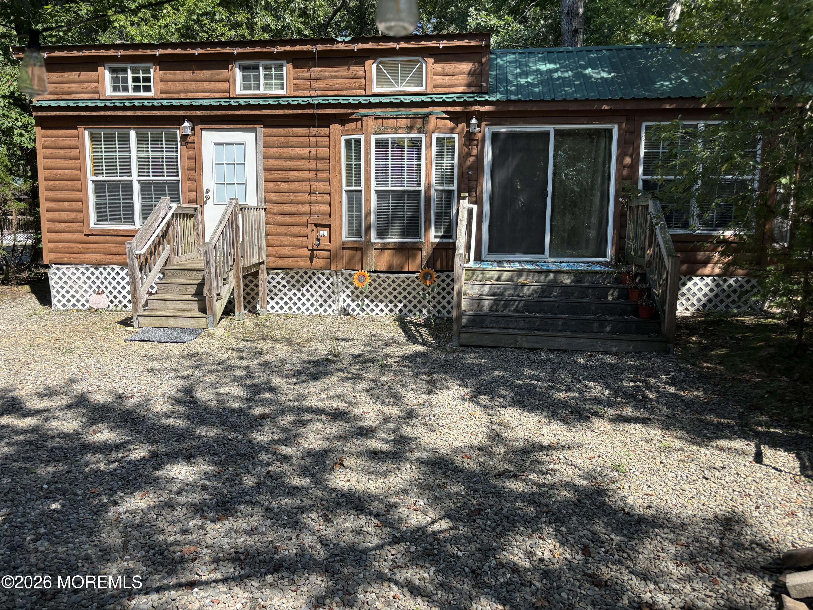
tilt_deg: -7.3
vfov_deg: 53.1
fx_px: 611
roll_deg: -0.7
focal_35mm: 26
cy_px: 305
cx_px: 406
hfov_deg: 67.3
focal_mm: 5.96
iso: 50
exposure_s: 1/1362
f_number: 1.6
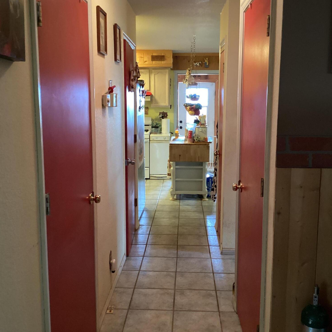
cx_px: 166
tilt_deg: -9.0
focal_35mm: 37
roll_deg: +0.0
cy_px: 158
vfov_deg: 44.9
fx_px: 401
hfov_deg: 44.9
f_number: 2.4
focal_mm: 3.3
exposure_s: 1/30
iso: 320
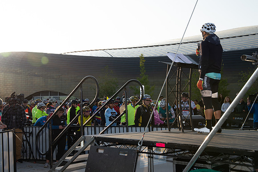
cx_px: 129
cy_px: 86
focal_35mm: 48
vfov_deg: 28.1
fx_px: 344
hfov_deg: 41.1
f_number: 9
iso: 125
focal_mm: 48
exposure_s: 1/125
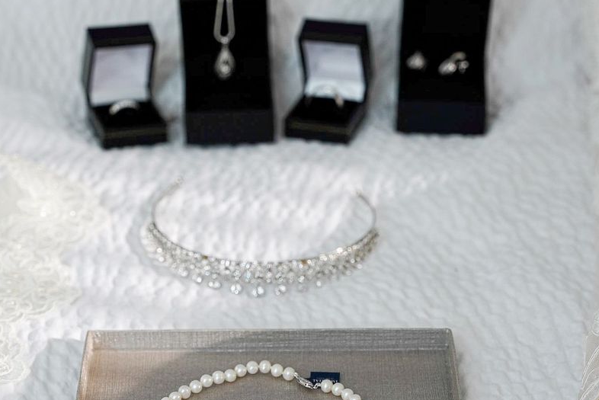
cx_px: 276
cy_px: 243
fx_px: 1737
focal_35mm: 104
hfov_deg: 19.6
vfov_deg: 13.1
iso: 100
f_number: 2.8
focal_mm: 54.7
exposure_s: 1/160
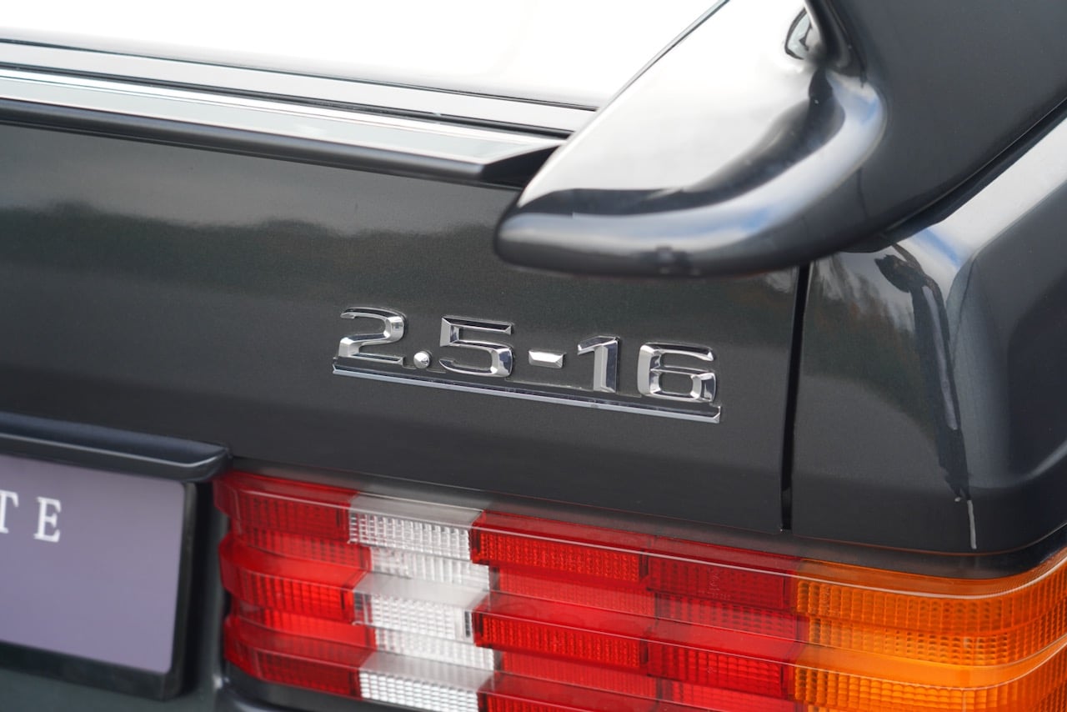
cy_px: 356
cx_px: 534
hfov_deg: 27.0
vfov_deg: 18.2
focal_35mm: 75
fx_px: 2223
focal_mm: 75
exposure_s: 1/80
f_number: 4
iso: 400
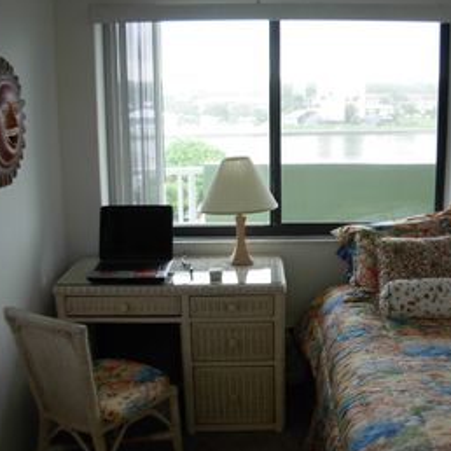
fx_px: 708
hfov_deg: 35.1
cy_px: 231
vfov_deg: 35.4
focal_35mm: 48
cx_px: 295
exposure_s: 1/19.5
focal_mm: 6.3
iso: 79
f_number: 2.9
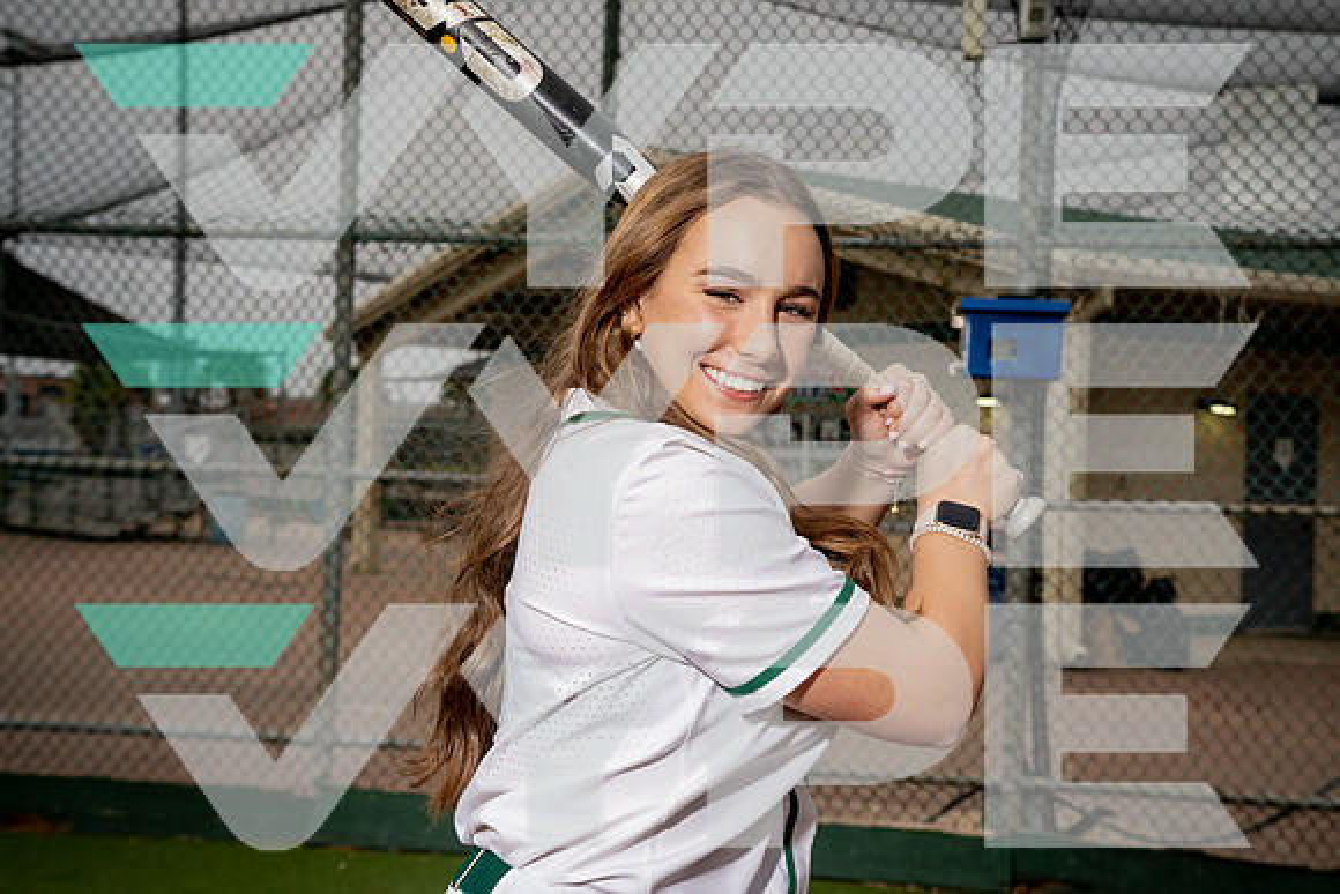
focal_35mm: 53
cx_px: 670
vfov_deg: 25.5
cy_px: 447
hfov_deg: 37.5
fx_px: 1973
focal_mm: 53
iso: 100
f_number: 8
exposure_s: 1/250
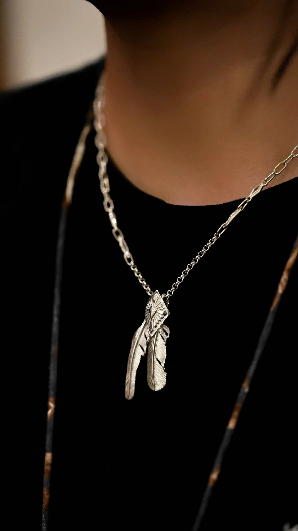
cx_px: 155
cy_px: 266
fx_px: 1546
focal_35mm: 110
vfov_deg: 19.5
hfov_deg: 11.0
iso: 6400
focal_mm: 105
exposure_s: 1/200
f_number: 3.5
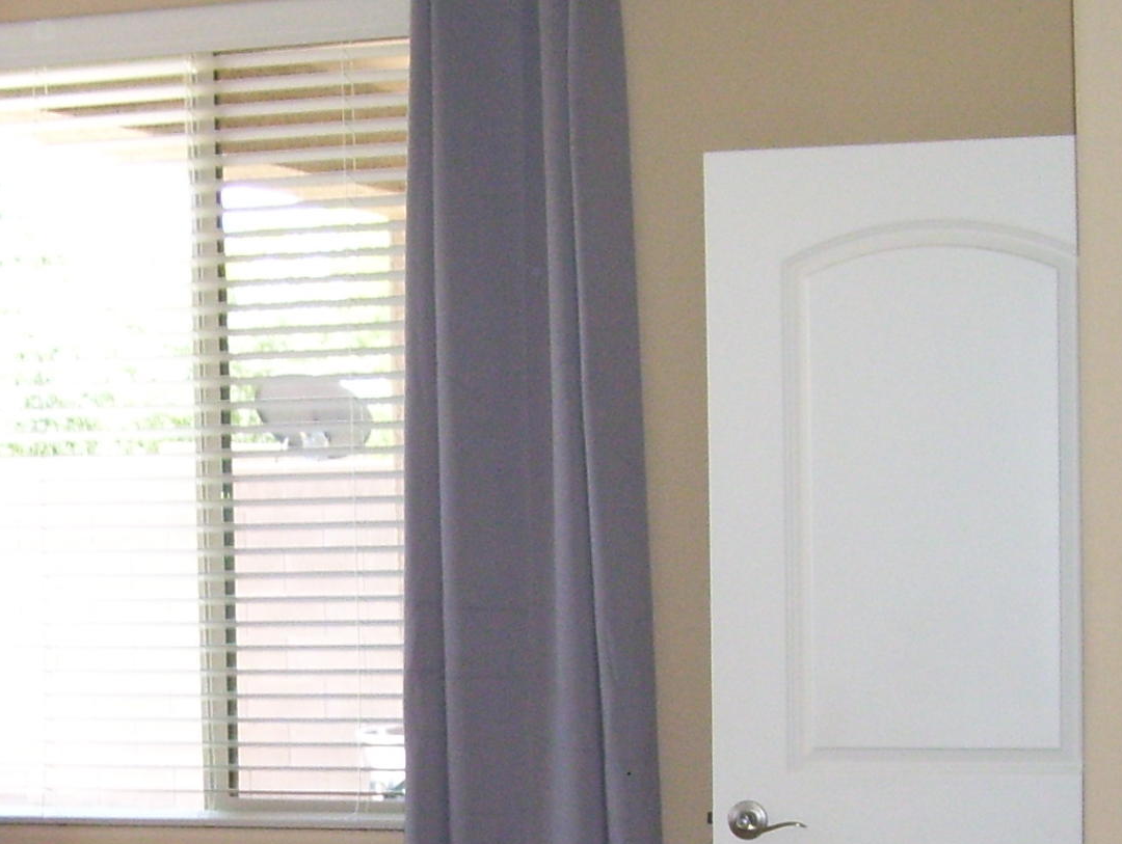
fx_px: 3246
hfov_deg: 19.3
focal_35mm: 100
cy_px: 832
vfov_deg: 14.6
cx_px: 159
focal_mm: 6
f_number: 2.7
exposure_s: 1/60
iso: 200
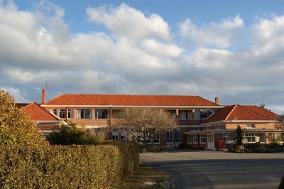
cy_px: 94
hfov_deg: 53.2
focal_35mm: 36
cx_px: 142
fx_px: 284
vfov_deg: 36.8
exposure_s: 1/80
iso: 100
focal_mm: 24
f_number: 9
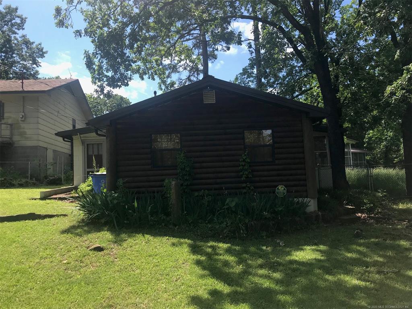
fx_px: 333
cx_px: 206
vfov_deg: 49.7
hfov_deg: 63.4
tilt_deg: +5.5
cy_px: 154
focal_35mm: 28
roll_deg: +2.6
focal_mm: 3.99
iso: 20
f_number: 1.8
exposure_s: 1/1140
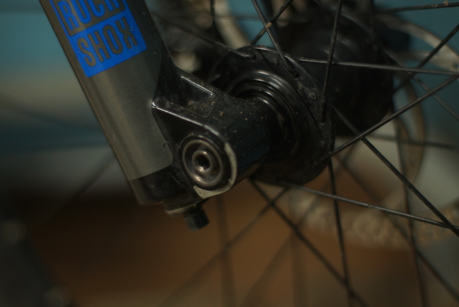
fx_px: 957
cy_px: 154
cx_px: 230
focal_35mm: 75
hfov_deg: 27.0
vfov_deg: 18.2
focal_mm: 50
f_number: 1.4
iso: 400
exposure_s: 1/40
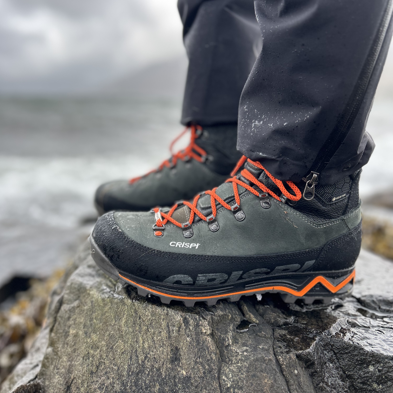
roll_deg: -1.2
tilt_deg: -13.7
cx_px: 194
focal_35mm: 31
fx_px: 398
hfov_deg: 52.5
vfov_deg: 52.5
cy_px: 198
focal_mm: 5.7
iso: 50
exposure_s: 1/728
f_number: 1.5
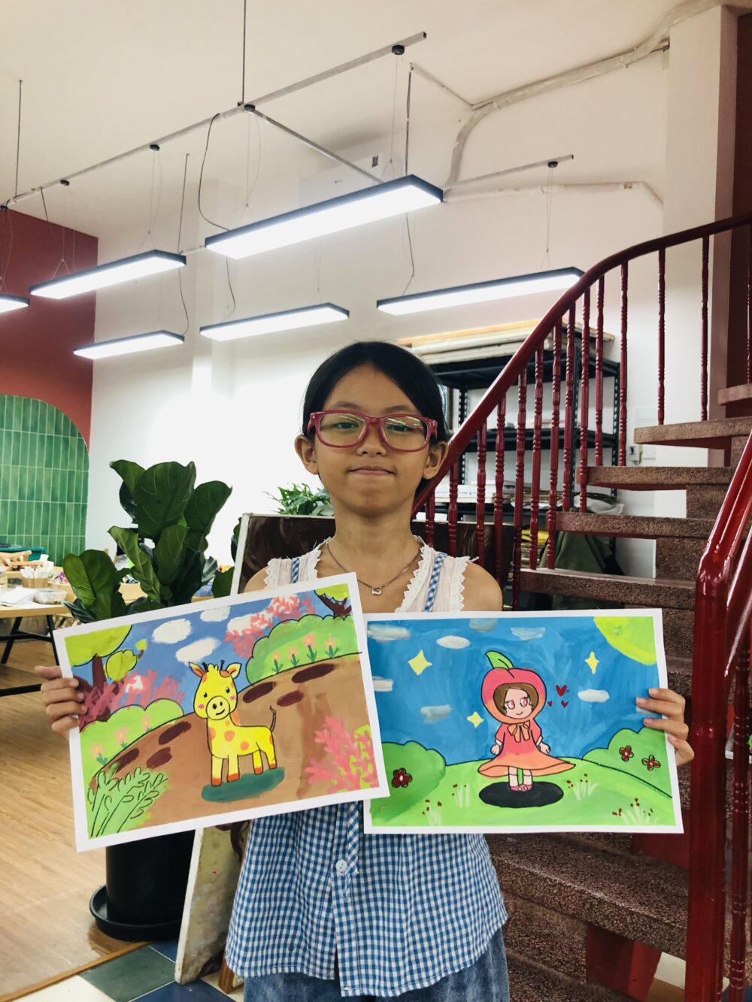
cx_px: 376
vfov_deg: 63.4
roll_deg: -2.6
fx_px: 811
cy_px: 501
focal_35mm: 28
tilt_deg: +1.9
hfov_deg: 49.8
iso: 25
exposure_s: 1/33
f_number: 1.8
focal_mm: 4
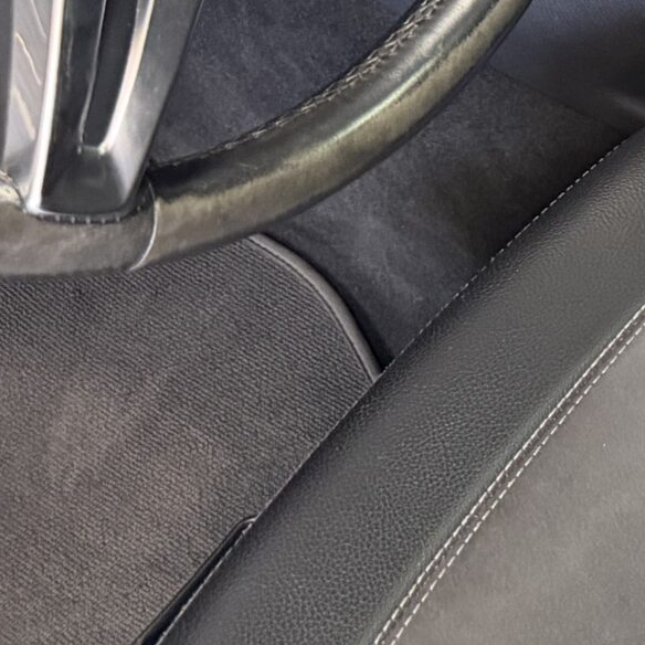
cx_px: 1159
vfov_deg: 16.6
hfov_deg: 15.9
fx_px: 1961
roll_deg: -3.1
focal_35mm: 93
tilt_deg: -34.0
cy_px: -388
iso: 1000
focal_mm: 6.76
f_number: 1.78
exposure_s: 1/33
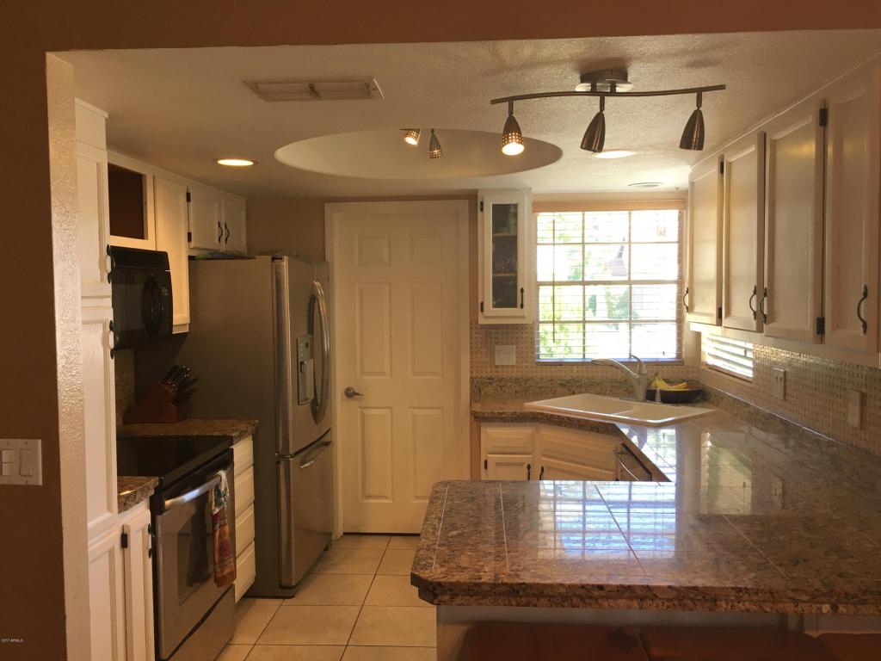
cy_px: 330
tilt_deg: -2.4
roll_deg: -0.3
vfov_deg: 48.2
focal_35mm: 29
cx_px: 440
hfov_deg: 61.7
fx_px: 738
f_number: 2.2
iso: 25
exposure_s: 1/40
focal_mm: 4.15
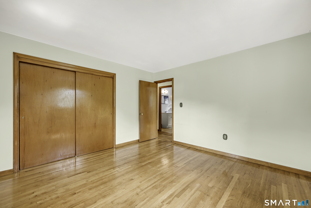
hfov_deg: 104.3
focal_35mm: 14
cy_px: 104
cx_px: 156
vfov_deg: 81.2
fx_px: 121
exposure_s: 1/160
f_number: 8
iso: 250
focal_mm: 14
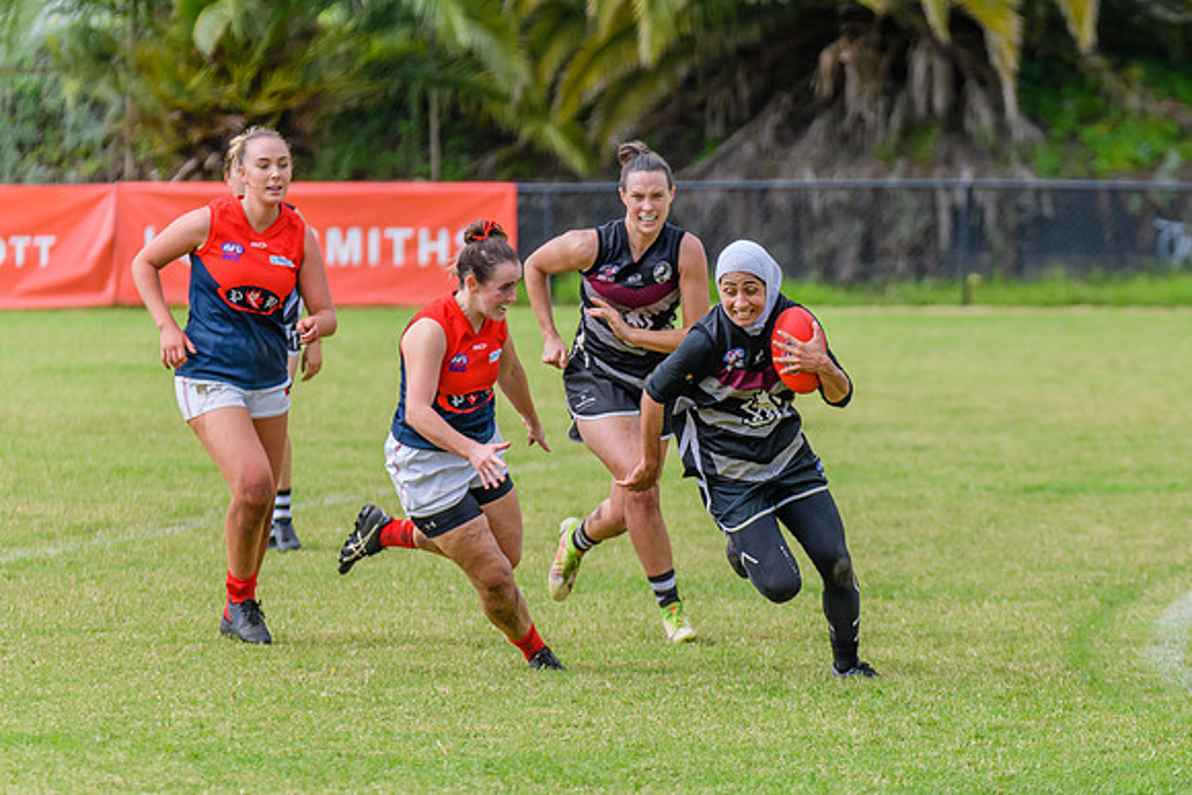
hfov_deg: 4.2
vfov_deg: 2.8
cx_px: 856
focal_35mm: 495
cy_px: 470
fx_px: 16404
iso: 800
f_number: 6.3
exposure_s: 1/1600
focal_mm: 320
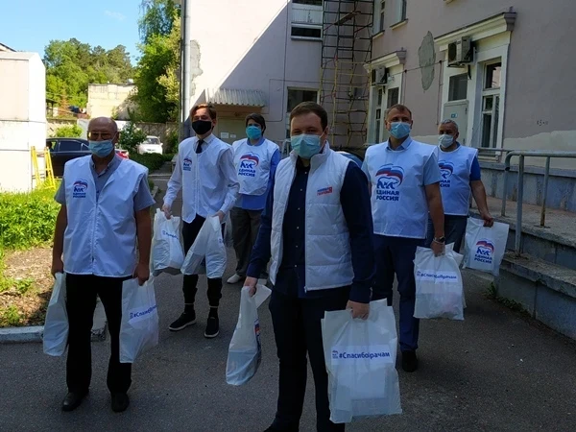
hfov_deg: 71.6
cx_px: 288
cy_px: 216
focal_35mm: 24
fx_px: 399
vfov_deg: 56.8
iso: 200
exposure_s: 1/1524
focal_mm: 3.94
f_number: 1.9
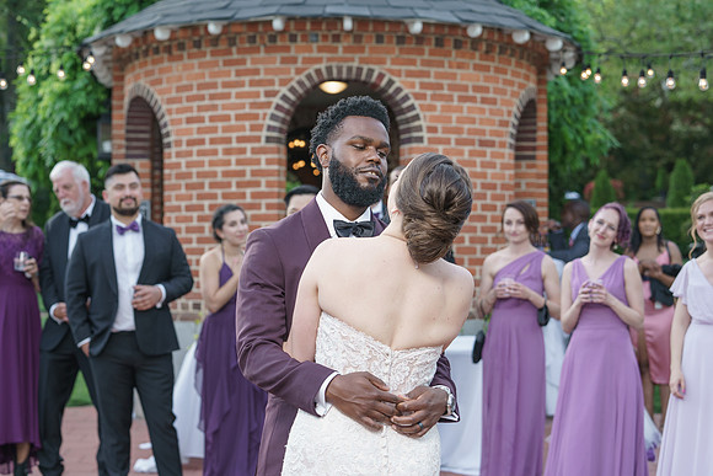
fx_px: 1429
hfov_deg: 28.0
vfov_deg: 18.9
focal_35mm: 72
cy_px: 245
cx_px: 346
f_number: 4
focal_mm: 70
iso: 200
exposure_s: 1/200
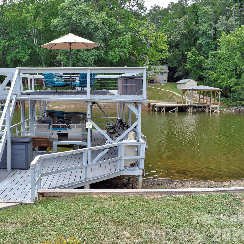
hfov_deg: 45.8
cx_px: 65
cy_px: 123
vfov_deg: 47.2
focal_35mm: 35
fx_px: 279
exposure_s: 1/250
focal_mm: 18
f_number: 8
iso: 280
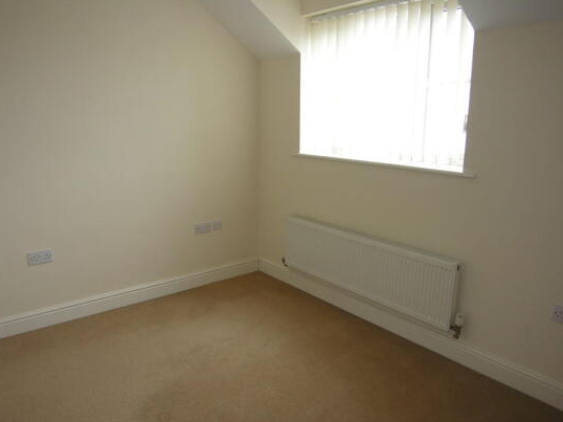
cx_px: 259
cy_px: 225
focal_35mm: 26
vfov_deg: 53.0
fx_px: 423
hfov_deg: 67.2
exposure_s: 1/38.3
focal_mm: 6.1
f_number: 2.9
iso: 50
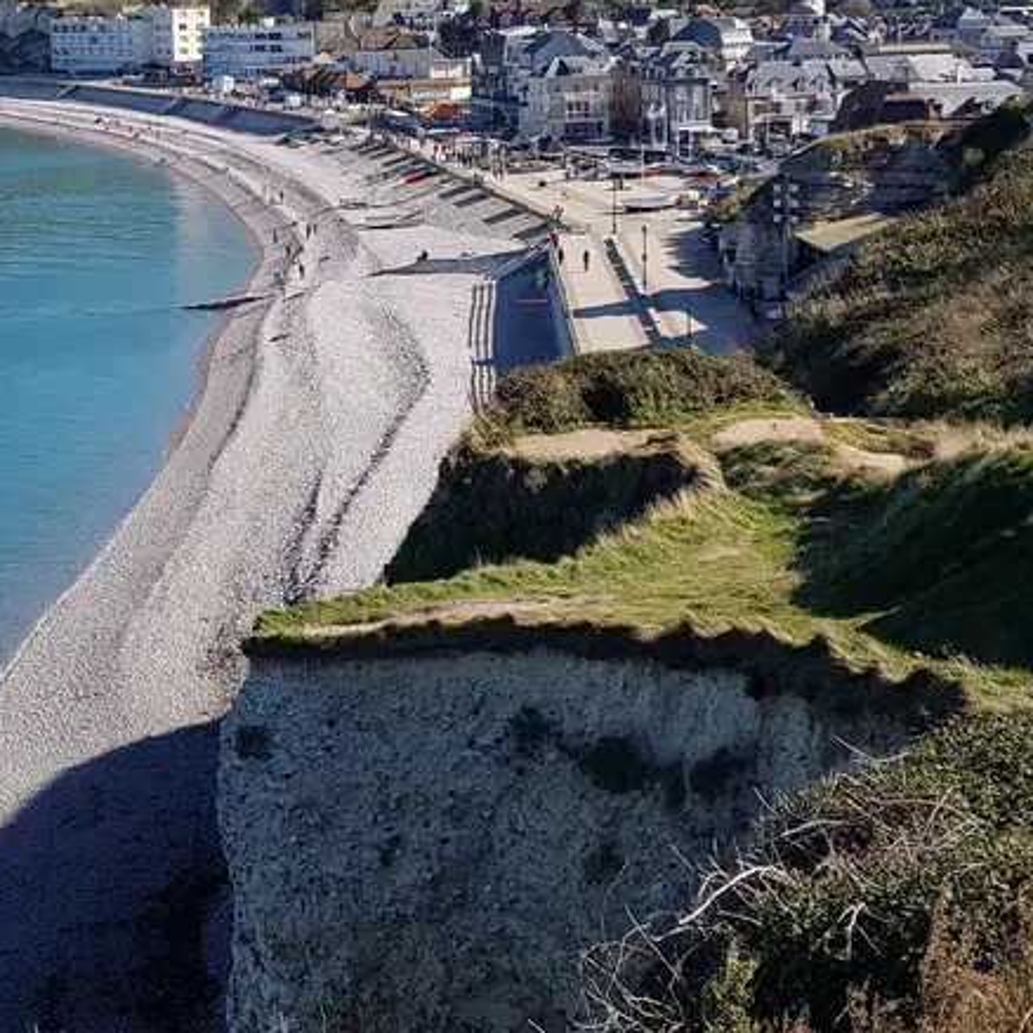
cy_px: 285
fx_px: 2127
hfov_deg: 27.0
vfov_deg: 27.0
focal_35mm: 63
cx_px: 264
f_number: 1.7
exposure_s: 1/1664
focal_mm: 4.3
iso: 40
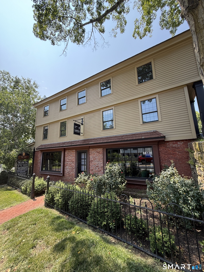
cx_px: 102
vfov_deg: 102.1
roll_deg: +0.3
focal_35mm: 14
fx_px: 110
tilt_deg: +10.6
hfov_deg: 85.7
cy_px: 136
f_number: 2.2
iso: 50
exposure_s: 1/294
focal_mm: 2.22
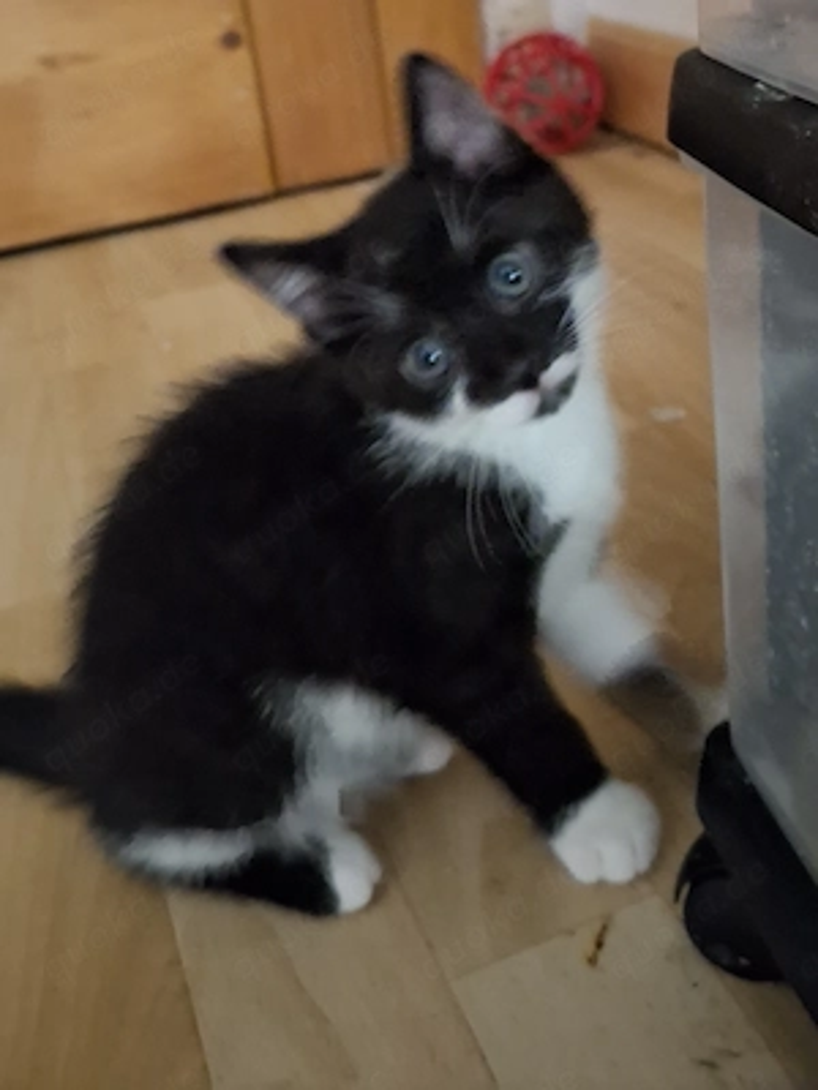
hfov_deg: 54.9
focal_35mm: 25
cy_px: 545
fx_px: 788
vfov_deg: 69.4
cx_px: 409
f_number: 1.8
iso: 1600
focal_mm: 4.69
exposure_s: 1/11
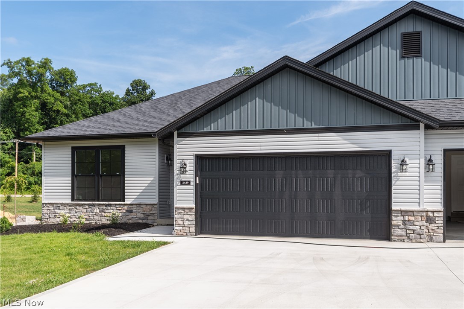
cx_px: 232
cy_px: 154
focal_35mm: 33
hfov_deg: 57.2
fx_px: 425
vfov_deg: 40.0
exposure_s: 1/250
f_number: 8
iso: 100
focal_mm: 22
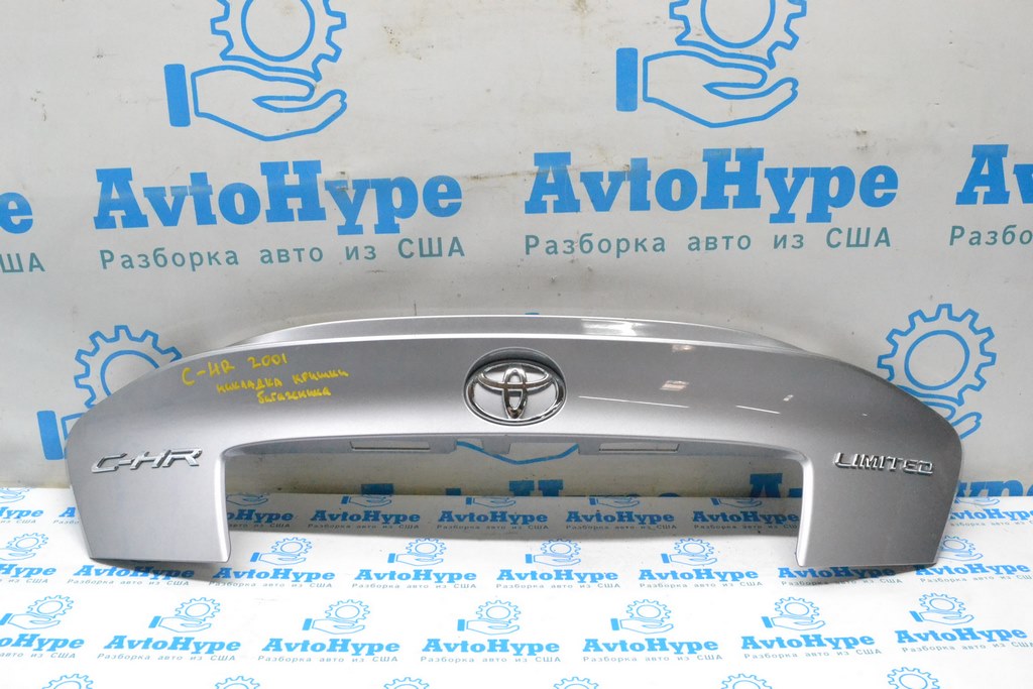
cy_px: 344
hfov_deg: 57.2
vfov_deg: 40.0
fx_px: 947
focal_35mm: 33
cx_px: 516
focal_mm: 22
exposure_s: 1/100
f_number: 13
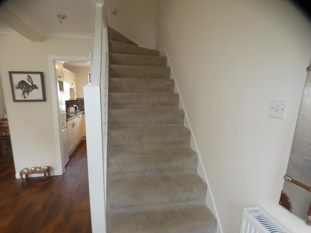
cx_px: 156
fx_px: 180
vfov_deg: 66.0
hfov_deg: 81.7
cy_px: 116
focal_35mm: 20
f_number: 2.8
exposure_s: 1/60
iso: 320
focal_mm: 3.6
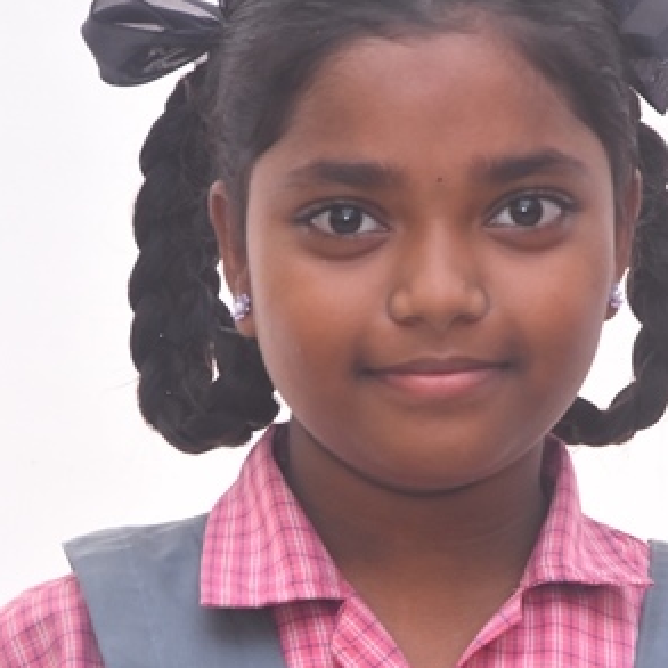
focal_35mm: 293
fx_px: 6395
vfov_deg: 6.0
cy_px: 533
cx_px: 393
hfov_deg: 6.0
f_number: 6.3
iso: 1000
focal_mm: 105
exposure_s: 1/125
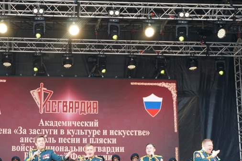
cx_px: 95
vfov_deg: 17.5
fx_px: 523
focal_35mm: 78
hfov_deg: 26.0
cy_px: 109
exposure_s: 1/160
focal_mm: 35
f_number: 4.5
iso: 400
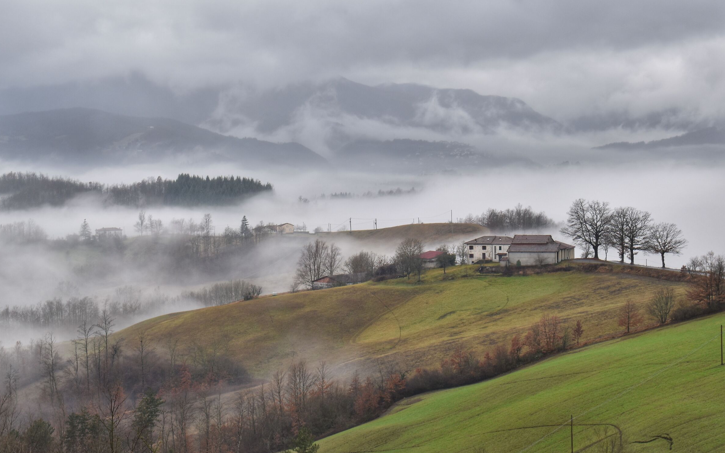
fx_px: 1581
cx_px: 361
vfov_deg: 16.3
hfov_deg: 25.8
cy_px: 228
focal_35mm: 80
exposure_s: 1/25
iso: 125
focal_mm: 52
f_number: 10
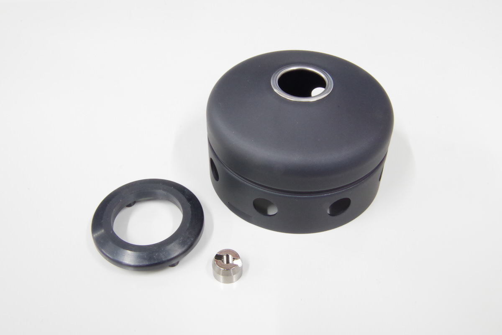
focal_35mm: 43
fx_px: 600
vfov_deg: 31.2
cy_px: 168
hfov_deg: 45.4
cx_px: 251
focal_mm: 29
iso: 1600
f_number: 29
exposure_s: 1/1.25
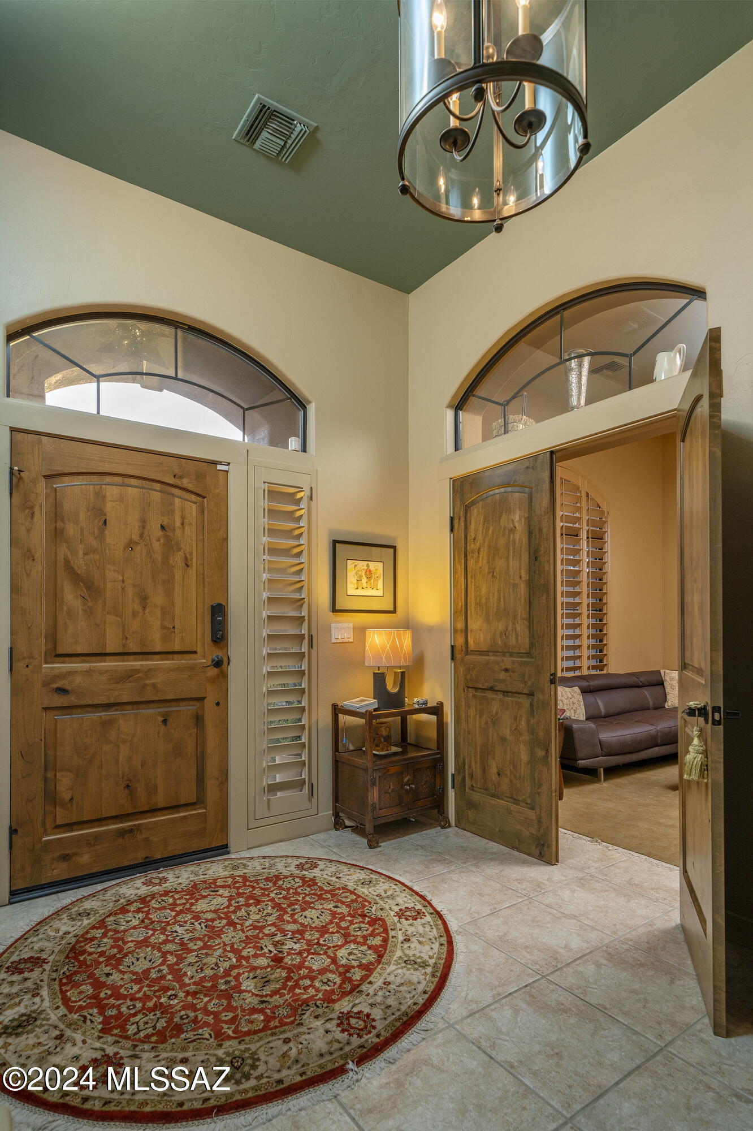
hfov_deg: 67.3
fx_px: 565
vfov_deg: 90.0
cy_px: 566
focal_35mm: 18
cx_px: 376
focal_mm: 18
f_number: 5.6
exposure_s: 1/25
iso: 200
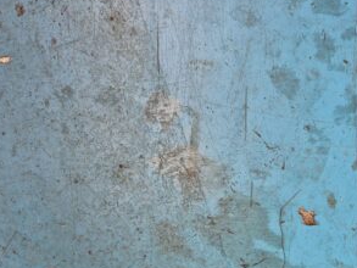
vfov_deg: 25.0
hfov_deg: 33.1
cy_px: 282
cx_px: 322
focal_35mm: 55
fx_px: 567
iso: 80
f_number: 1.8
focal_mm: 5.4
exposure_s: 1/100
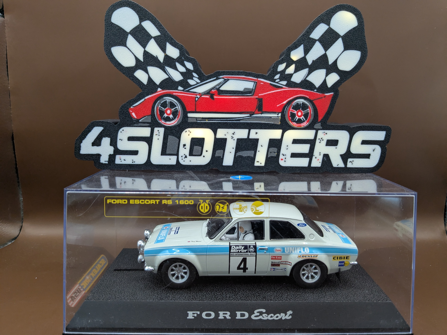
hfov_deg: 65.3
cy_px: 168
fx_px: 349
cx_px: 224
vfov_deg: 51.4
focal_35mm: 27
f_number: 1.73
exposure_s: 1/50
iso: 252
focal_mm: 4.38
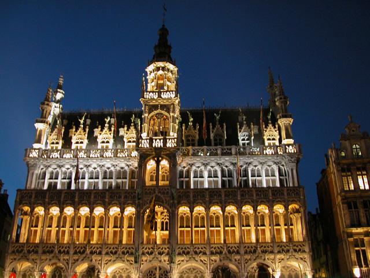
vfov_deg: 41.8
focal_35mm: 34
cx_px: 185
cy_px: 139
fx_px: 363
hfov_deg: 54.0
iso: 400
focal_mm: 8.9
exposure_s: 1/3.6
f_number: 2.8
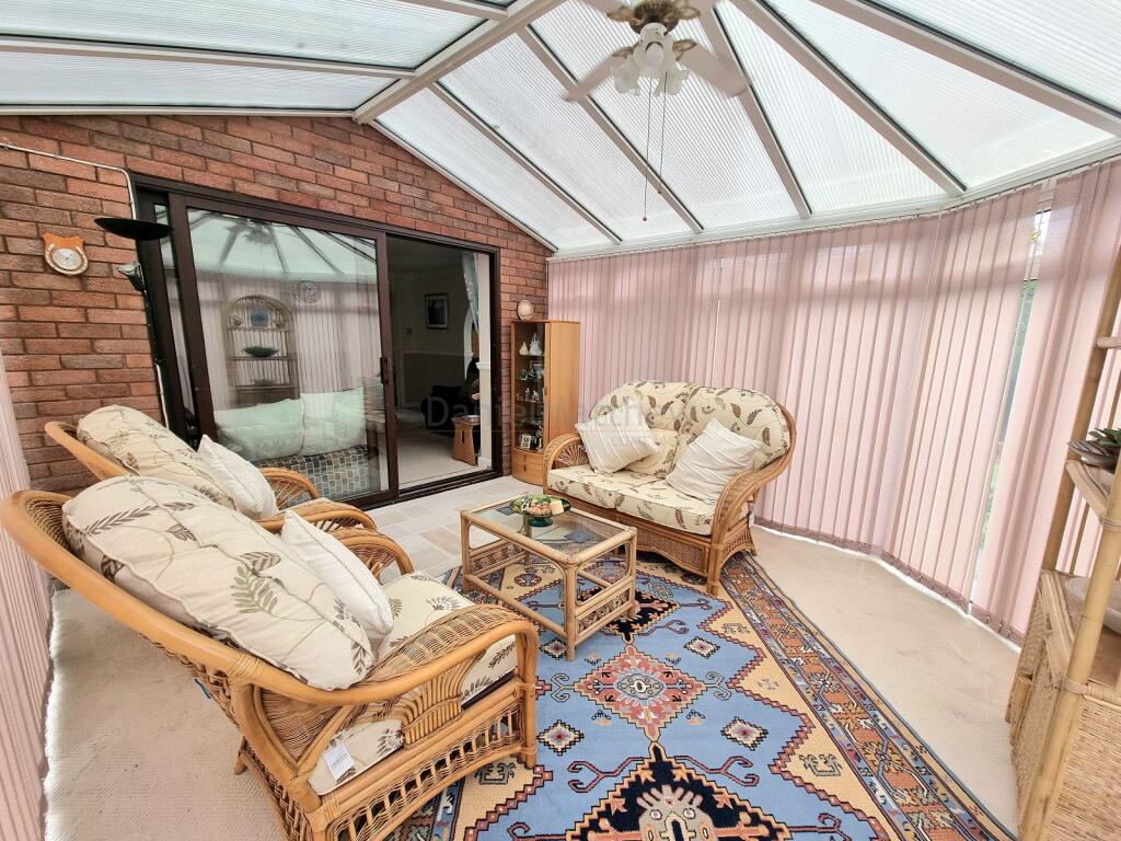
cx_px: 560
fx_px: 421
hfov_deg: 106.2
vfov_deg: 89.9
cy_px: 420
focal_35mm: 13
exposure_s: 1/185
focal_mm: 2.2
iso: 50
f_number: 2.2
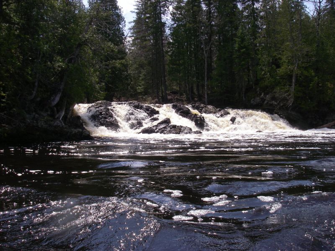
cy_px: 126
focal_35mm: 38
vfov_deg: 37.7
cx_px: 168
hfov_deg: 49.0
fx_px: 368
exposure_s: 1/200
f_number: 6.6
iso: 64
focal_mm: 6.3
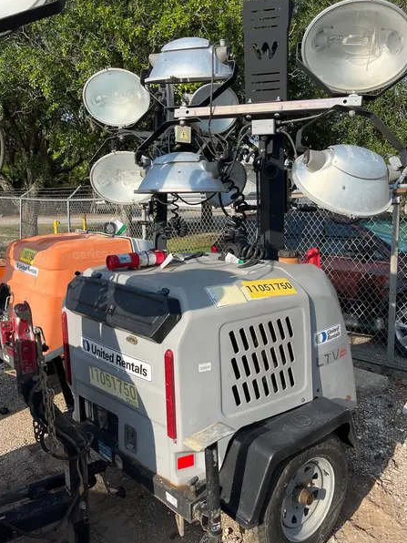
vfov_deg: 56.8
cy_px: 285
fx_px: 502
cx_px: 239
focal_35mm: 32
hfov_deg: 44.0
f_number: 1.6
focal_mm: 5.1
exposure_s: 1/2222
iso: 50
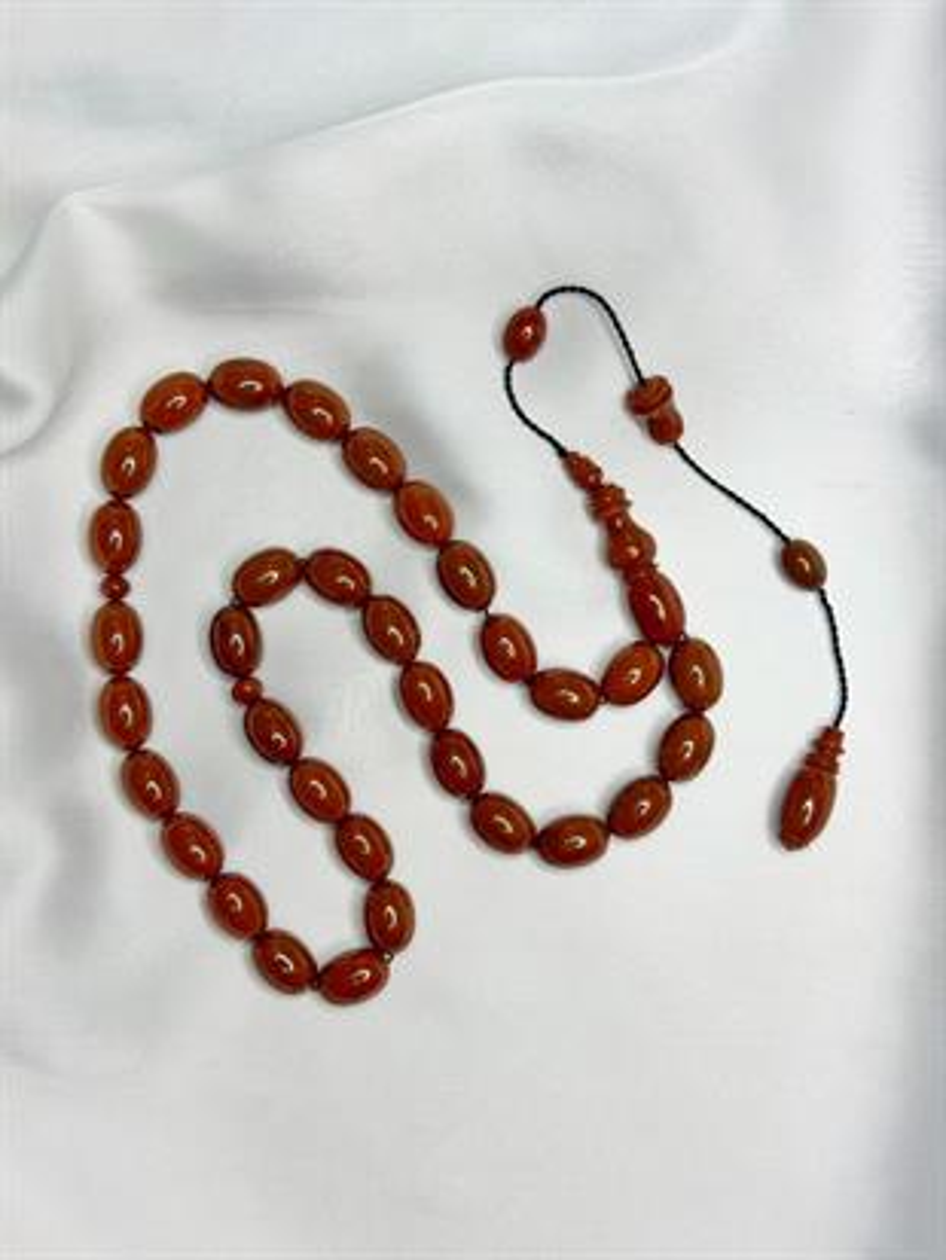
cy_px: 630
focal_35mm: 48
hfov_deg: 30.3
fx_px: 1748
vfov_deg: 39.6
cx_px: 473
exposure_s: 1/100
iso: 80
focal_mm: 6.76
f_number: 1.78
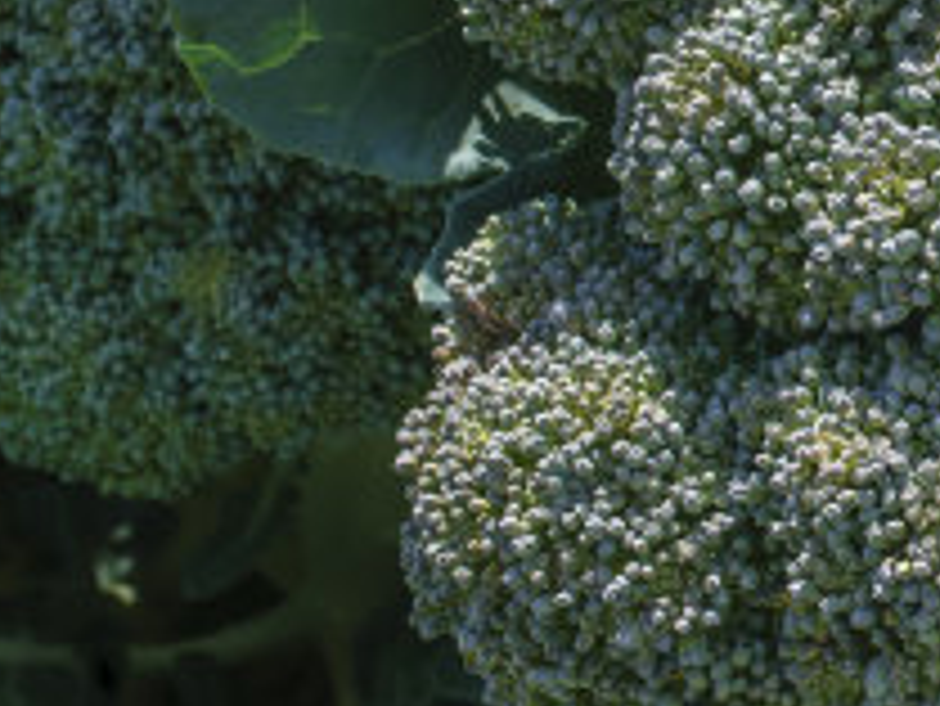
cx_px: 1232
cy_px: 9
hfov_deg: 9.6
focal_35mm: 202
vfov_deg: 7.3
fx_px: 5488
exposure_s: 1/60
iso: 100
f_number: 11
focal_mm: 48
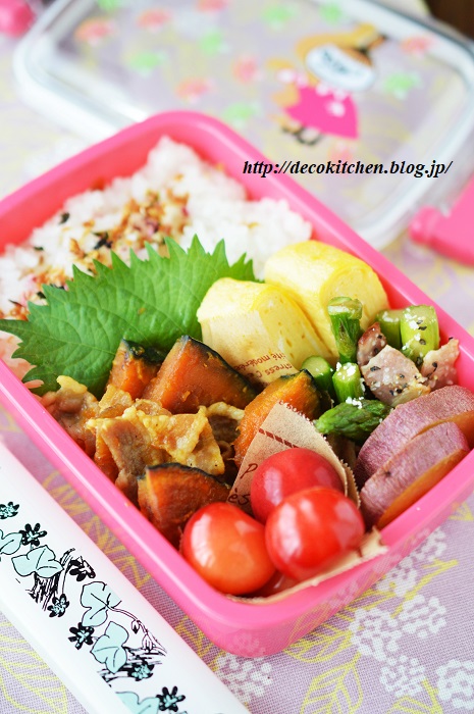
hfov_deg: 22.6
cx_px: 237
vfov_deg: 33.4
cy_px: 357
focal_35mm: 60
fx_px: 1188
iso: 500
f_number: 3
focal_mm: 40
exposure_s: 1/60
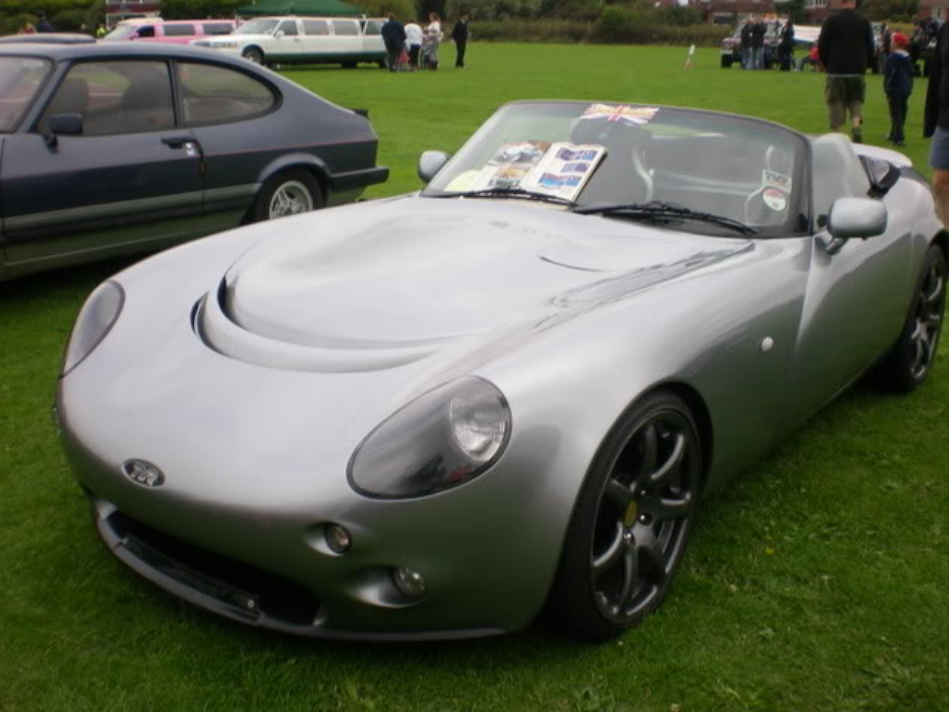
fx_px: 1042
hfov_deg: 49.0
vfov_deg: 37.7
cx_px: 474
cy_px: 356
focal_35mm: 38
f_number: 4.6
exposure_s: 1/182
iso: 50
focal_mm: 6.3
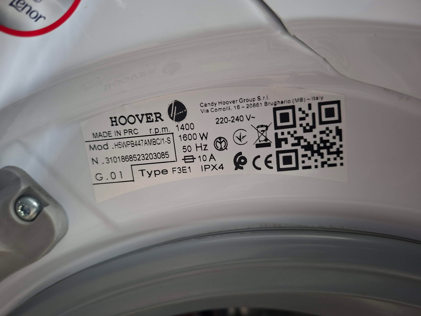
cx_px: 210
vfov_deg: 58.9
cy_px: 158
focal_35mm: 23
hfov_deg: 73.9
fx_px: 280
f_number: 1.8
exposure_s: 1/25
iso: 500
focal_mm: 5.54
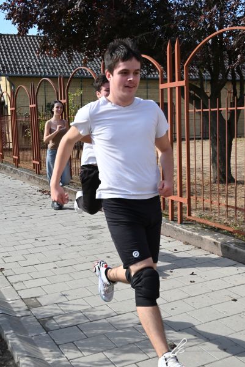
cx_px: 122
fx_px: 438
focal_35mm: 43
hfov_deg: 31.2
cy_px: 184
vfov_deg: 45.4
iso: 1600
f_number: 14
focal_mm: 43
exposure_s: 1/800
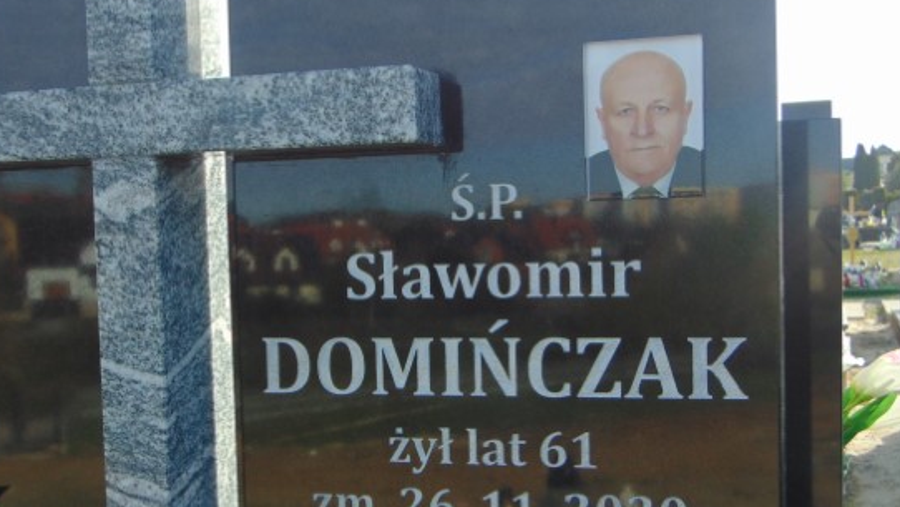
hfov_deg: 38.5
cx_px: 430
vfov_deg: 22.2
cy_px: 321
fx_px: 1289
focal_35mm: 54
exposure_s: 1/400
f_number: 3.3
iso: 80
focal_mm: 7.6
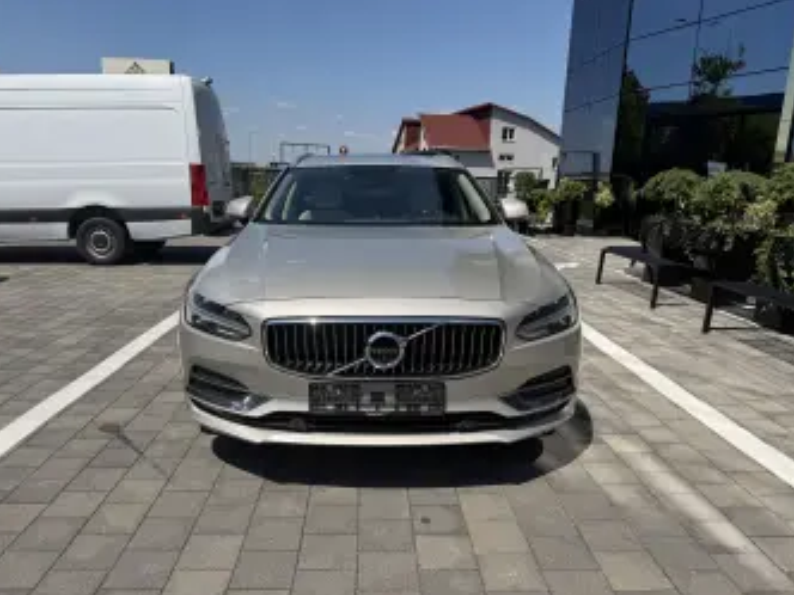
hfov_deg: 67.2
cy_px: 313
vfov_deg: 53.0
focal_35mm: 26
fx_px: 596
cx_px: 373
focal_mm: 6.76
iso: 80
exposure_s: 1/7353
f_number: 1.78
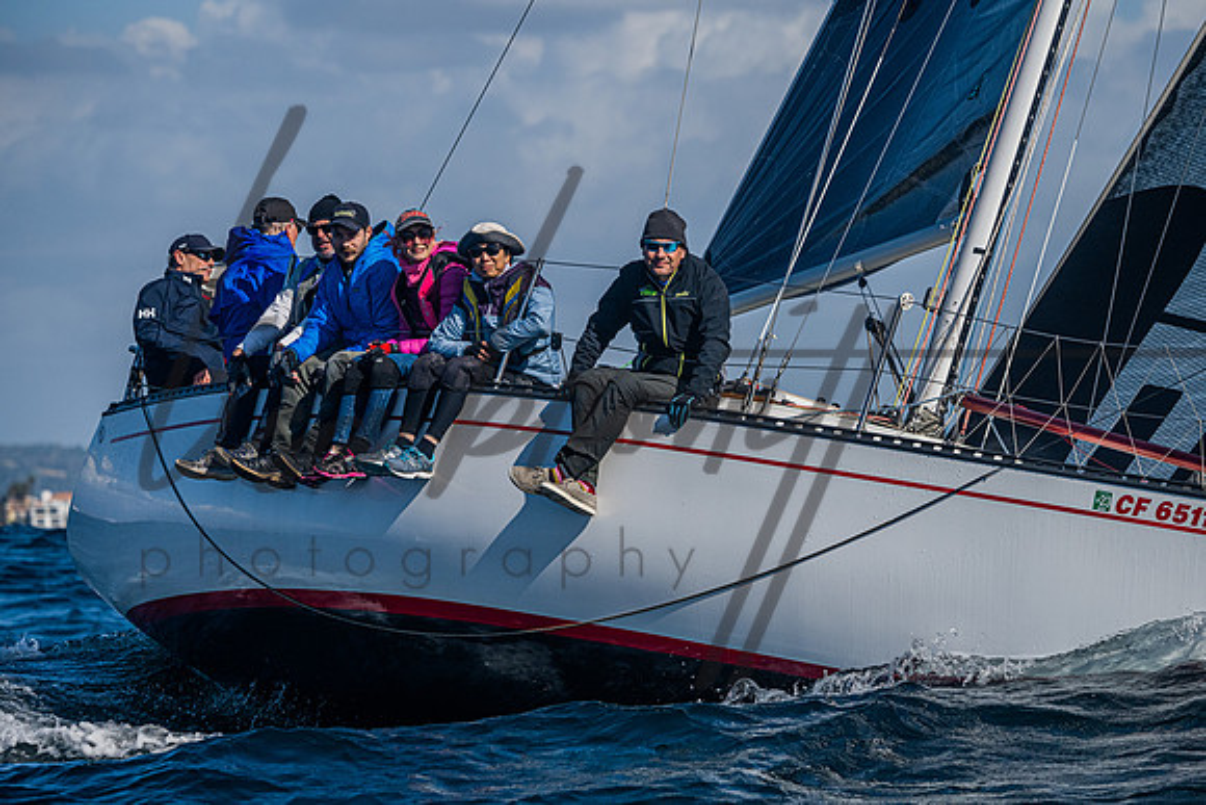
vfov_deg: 5.8
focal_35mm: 238
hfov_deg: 8.7
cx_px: 632
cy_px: 404
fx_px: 7968
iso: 400
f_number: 6.3
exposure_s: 1/6400
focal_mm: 210
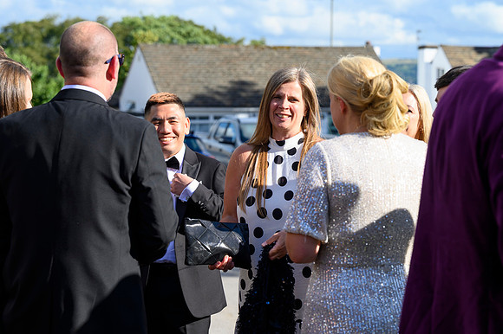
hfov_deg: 20.4
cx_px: 252
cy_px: 167
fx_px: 1397
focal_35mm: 100
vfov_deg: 13.7
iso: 100
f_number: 6.3
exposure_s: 1/320
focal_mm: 99
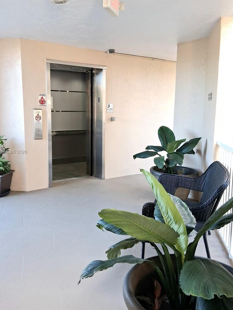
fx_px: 278
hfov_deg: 45.4
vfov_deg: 58.3
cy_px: 152
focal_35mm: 31
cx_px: 108
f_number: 1.8
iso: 125
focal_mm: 3.98
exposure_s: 1/100
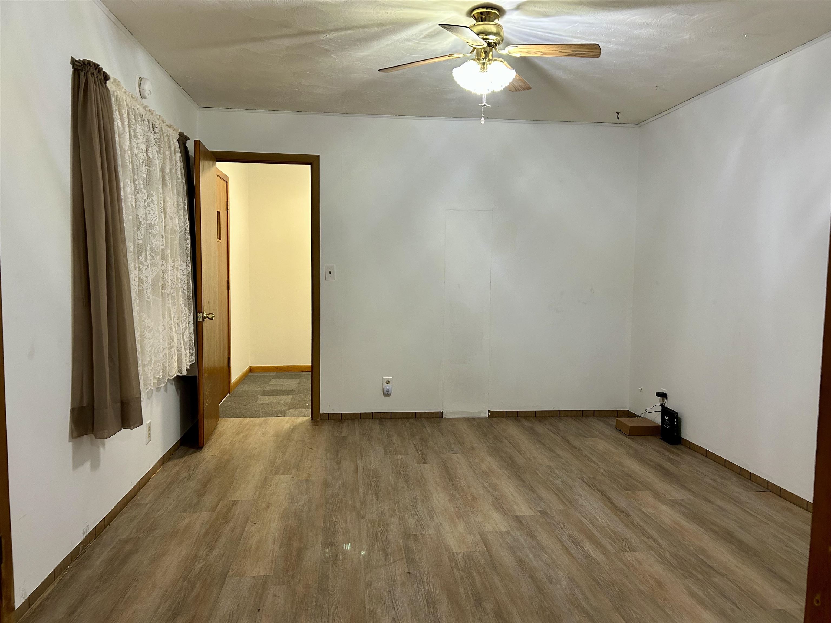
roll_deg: -0.7
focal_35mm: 26
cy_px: 312
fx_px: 624
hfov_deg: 67.3
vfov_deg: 53.1
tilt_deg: -4.7
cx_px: 416
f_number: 1.5
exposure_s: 1/60
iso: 200
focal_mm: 5.7
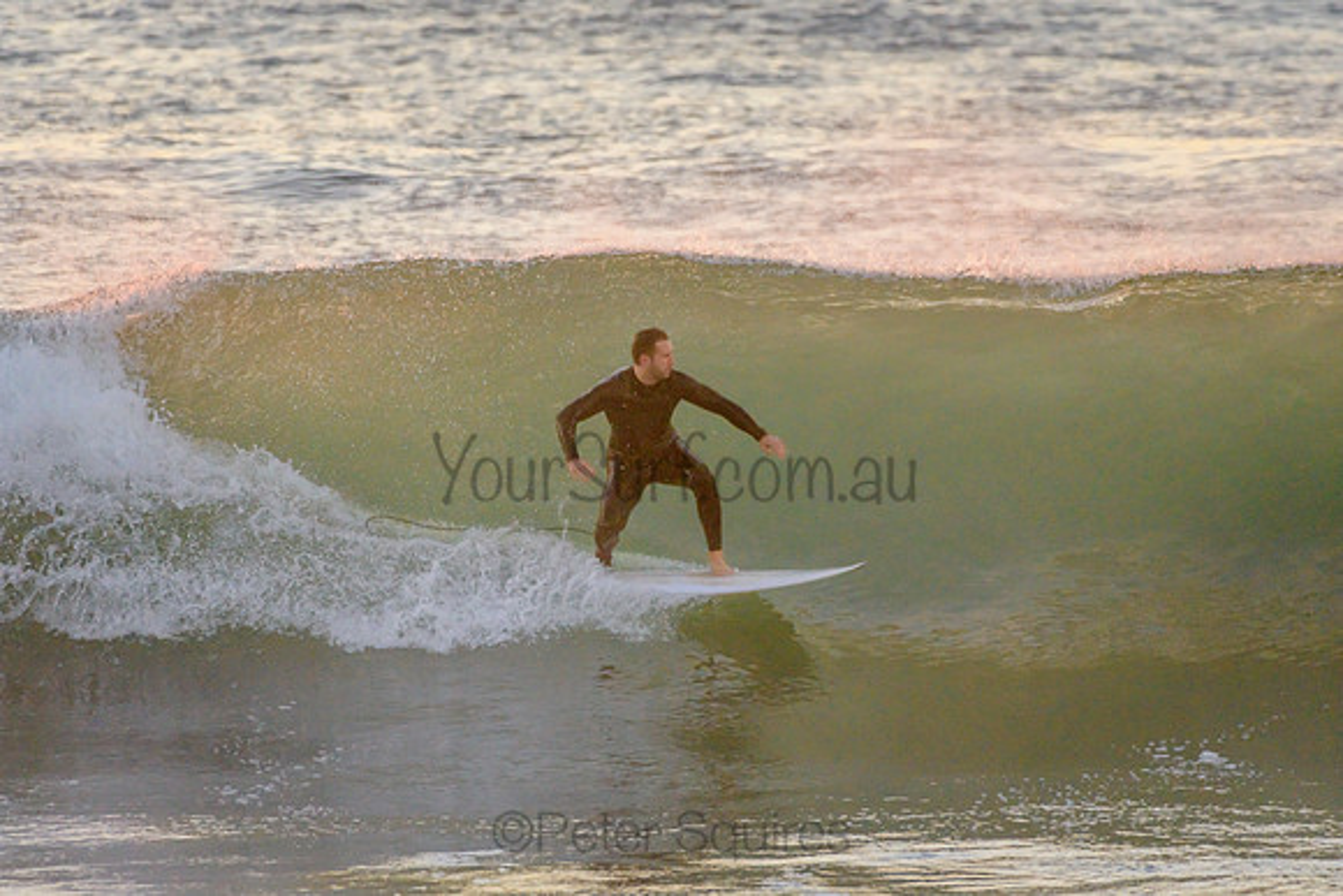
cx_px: 672
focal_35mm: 750
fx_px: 27984
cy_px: 448
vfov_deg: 1.8
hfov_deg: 2.7
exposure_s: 1/1000
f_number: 5.6
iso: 2200
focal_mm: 500
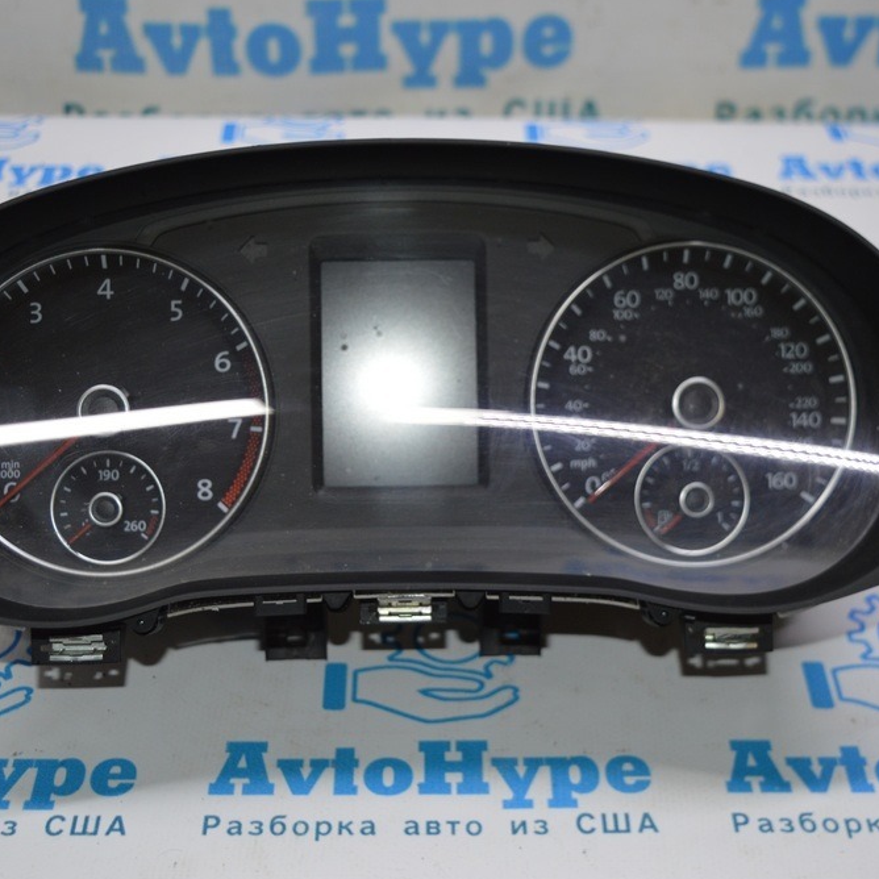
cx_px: 411
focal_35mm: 57
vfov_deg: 30.2
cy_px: 441
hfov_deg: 30.2
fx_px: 1628
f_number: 4.2
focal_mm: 29
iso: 400
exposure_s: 1/100
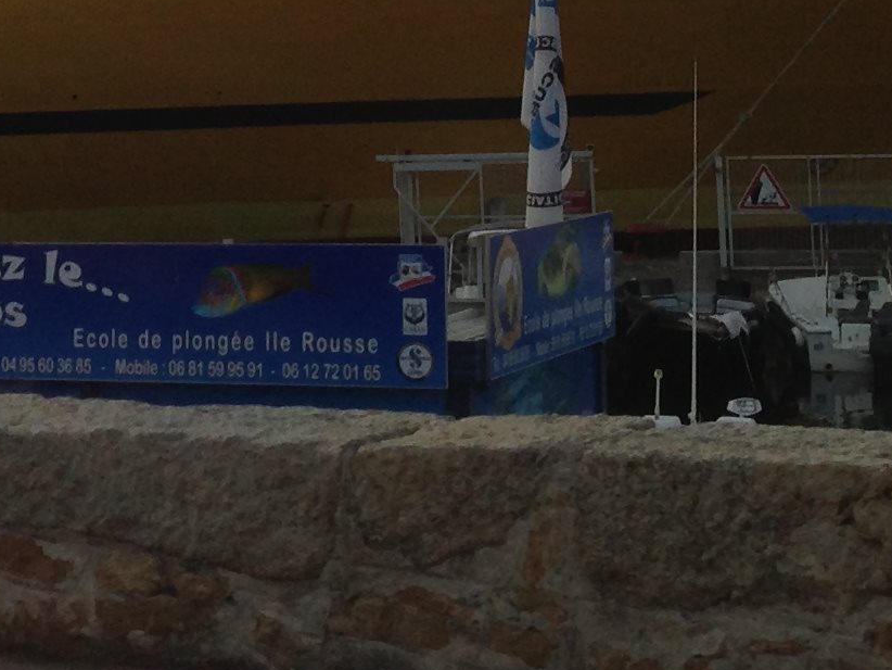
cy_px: -245
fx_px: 3377
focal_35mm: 131
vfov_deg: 11.0
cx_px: -116
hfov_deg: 14.7
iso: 50
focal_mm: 4.13
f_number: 2.4
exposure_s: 1/1595
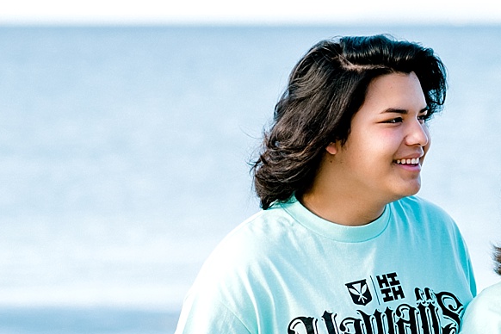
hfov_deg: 7.7
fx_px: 3660
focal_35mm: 263
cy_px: 285
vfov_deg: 5.2
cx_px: 754
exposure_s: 1/1000
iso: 200
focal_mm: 85
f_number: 2.8
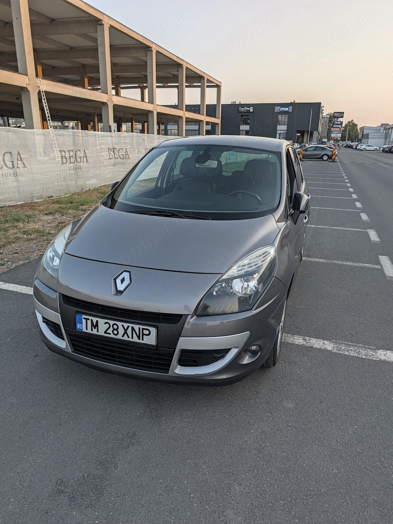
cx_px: 196
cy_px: 262
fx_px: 363
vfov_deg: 71.6
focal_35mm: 24
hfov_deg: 56.8
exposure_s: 1/264
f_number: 1.68
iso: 23
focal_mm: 6.9
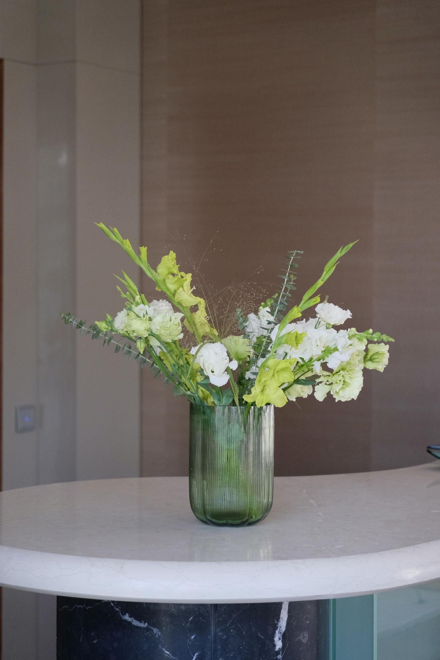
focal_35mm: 75
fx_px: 1375
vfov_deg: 27.0
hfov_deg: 18.2
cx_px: 220
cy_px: 330
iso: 2500
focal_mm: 50
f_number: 2.8
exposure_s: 1/150
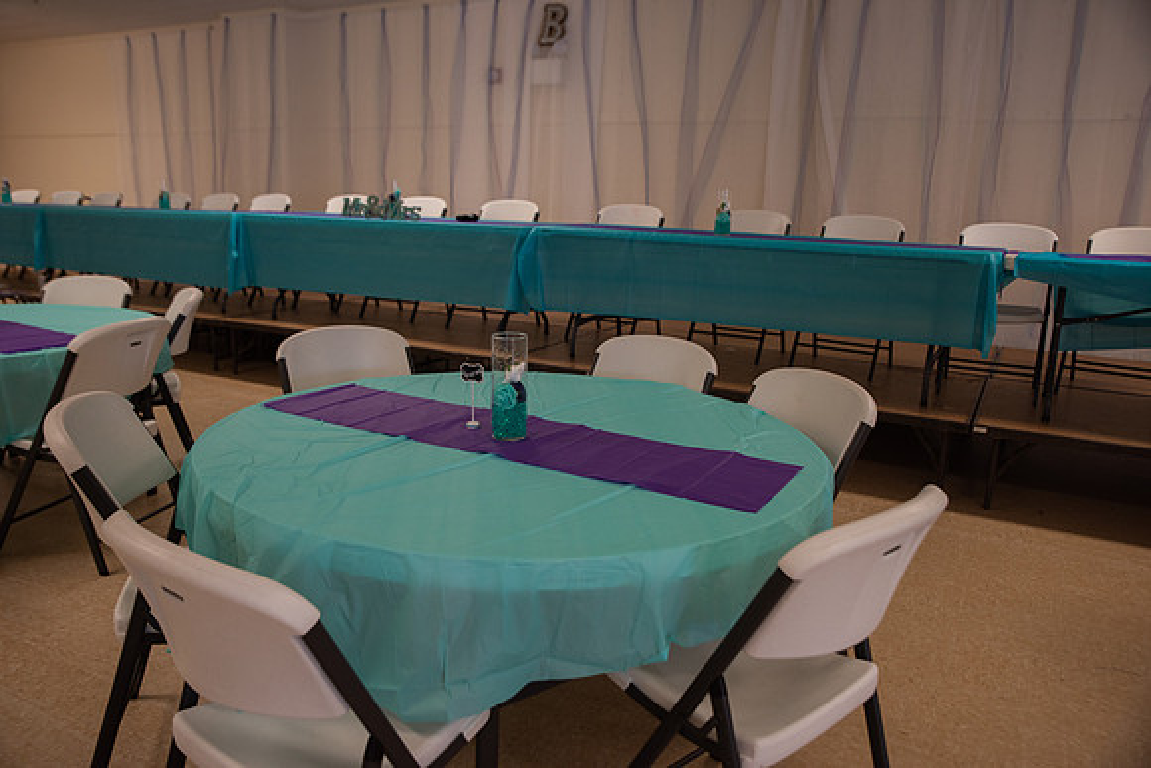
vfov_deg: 45.0
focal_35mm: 29
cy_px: 384
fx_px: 927
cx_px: 576
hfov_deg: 63.6
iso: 200
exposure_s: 1/160
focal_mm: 29
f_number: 3.5
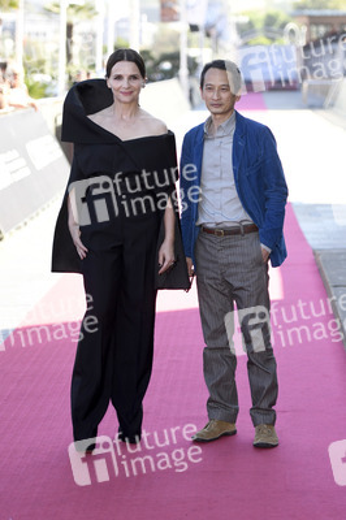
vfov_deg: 22.2
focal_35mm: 92
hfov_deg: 14.8
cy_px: 260
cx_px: 173
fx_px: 1329
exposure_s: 1/2000
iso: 800
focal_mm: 92
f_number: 3.2
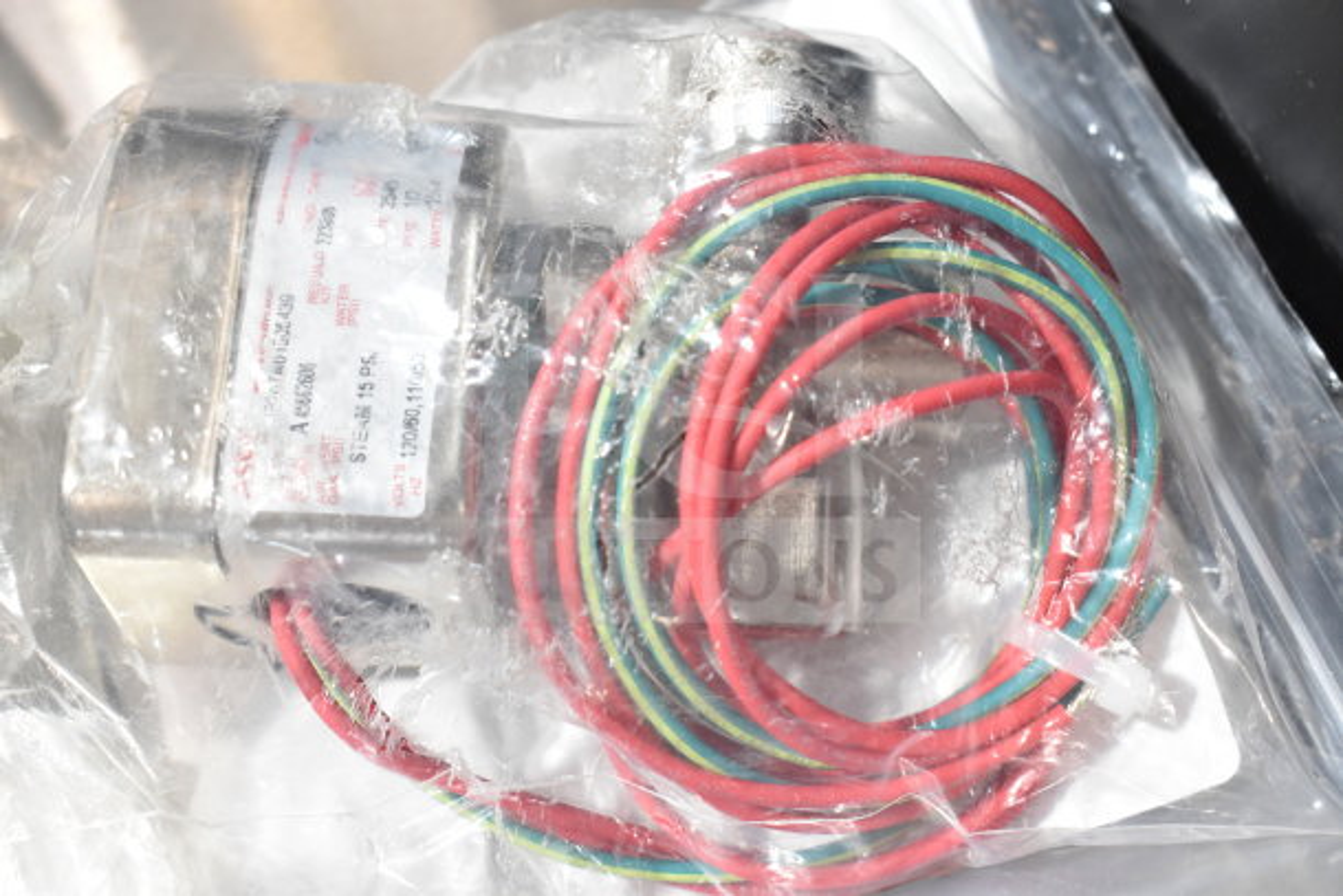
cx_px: 672
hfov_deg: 33.4
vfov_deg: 22.6
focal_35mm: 60
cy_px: 448
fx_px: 2239
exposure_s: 1/60
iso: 1250
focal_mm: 40
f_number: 4.8
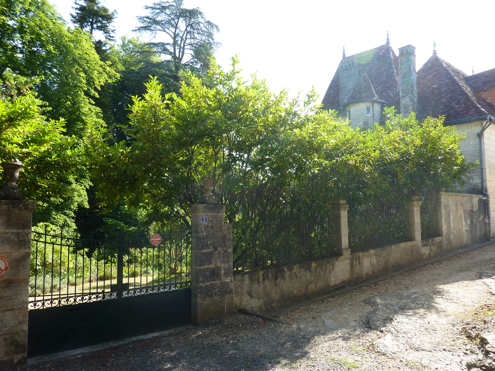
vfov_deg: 54.9
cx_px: 248
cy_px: 186
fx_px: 357
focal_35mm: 25
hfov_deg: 69.4
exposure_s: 1/160
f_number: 4
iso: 80
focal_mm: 4.1
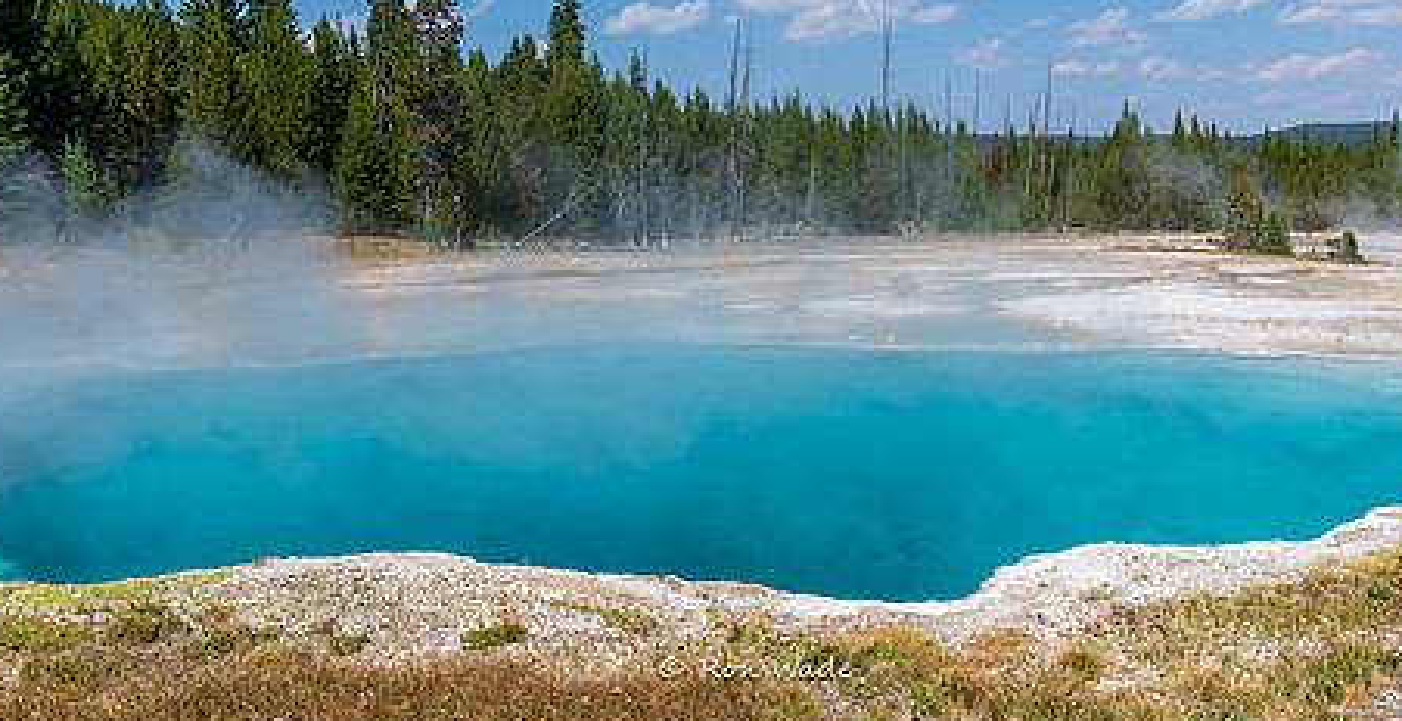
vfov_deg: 33.4
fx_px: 1202
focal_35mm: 33
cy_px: 347
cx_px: 755
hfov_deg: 60.4
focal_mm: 24
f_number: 10
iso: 100
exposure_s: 1/200
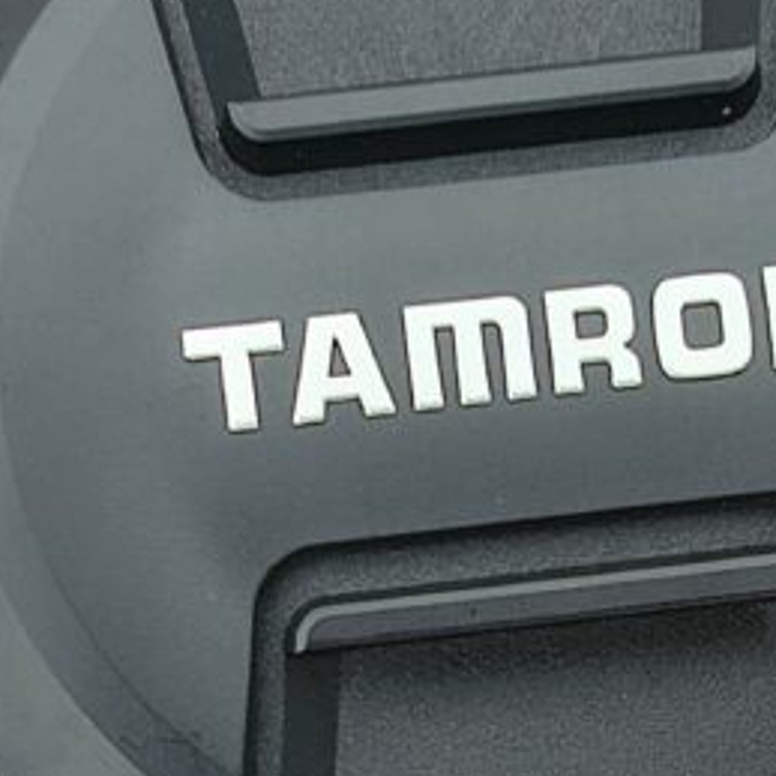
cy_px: 316
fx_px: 1065
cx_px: 506
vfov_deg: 39.9
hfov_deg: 39.6
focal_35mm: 42
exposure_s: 1/100
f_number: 2
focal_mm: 1.83
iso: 156
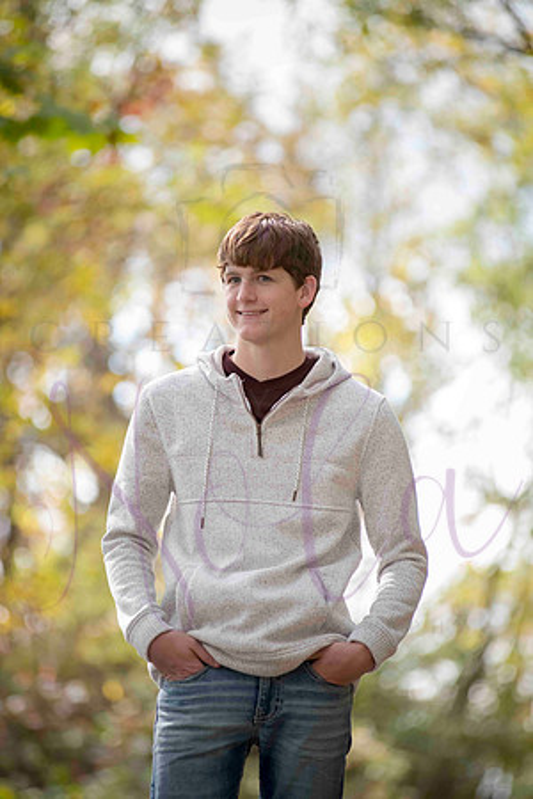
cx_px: 266
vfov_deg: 10.3
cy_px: 400
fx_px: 4441
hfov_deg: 6.9
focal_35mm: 200
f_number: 4
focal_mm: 200
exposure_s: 1/640
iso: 800
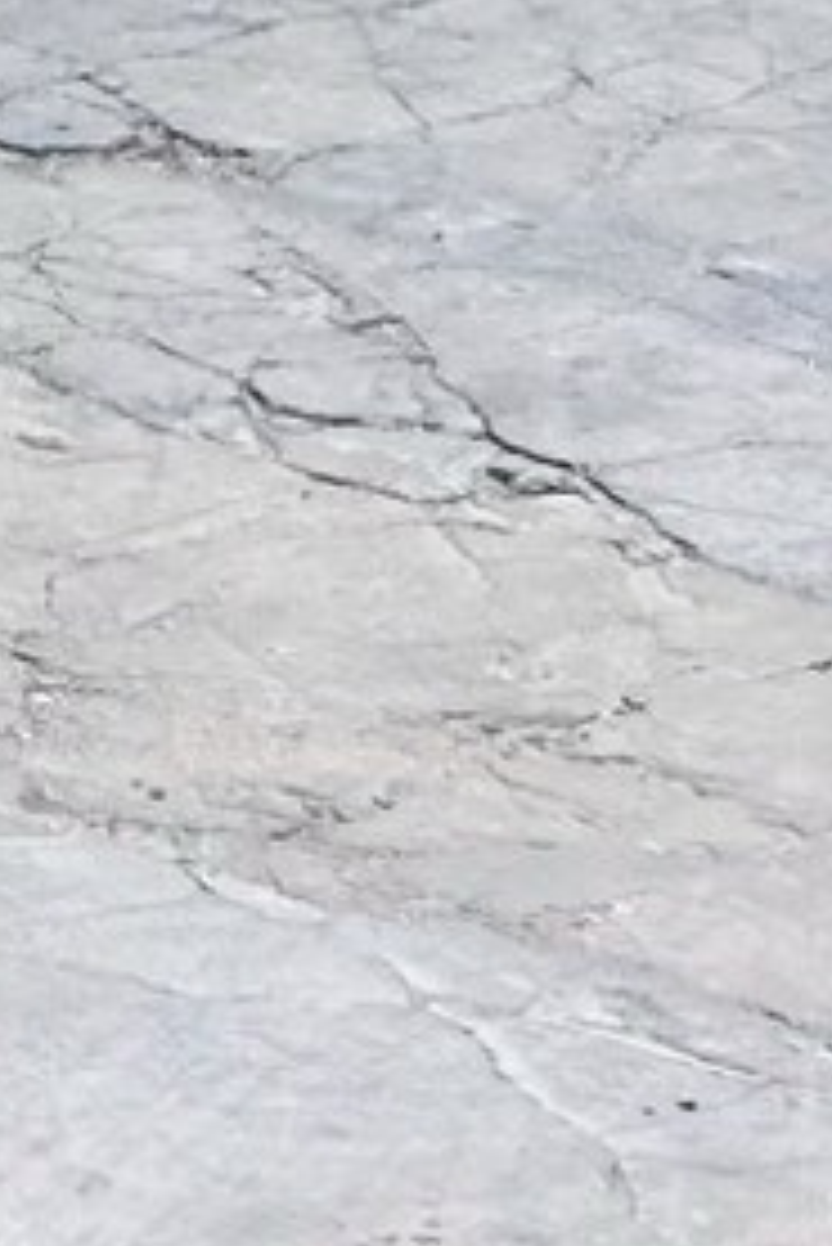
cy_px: -2195
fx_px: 6924
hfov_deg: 6.0
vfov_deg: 8.8
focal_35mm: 200
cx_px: -2258
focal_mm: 5.7
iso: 50
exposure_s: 1/2695
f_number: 1.5
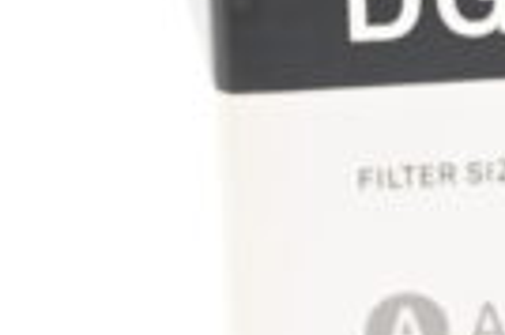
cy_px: 21
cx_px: 1458
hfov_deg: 4.6
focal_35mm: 436
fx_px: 6109
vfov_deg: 3.1
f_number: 5.6
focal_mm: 57
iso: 1250
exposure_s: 1/160
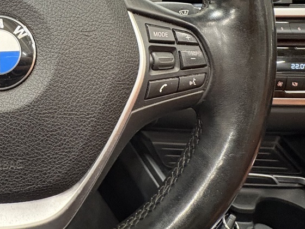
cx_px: 4
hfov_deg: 44.2
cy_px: 49
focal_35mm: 36
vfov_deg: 38.3
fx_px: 317
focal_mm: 2.22
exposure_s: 1/33
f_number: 2.2
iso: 640
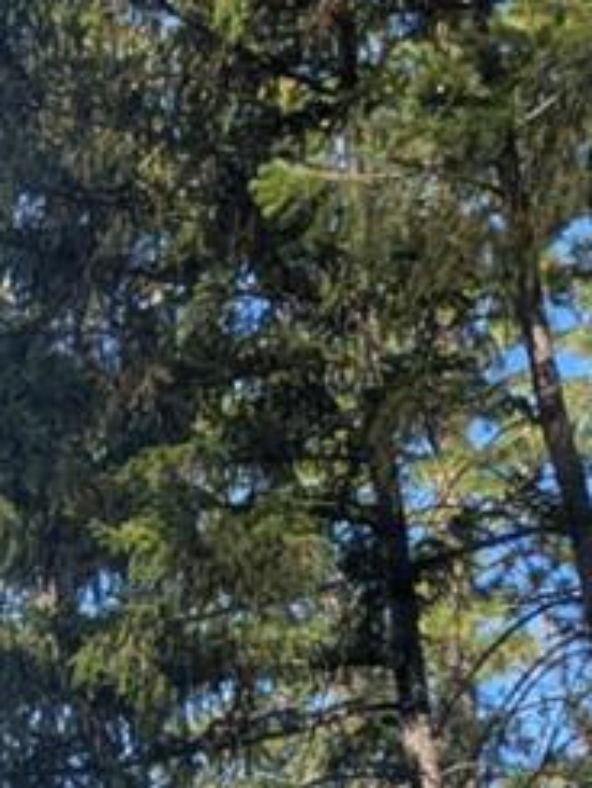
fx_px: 3349
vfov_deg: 12.7
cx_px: -578
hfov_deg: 9.5
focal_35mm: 147
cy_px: 1201
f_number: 1.85
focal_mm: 6.81
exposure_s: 1/1451
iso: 46
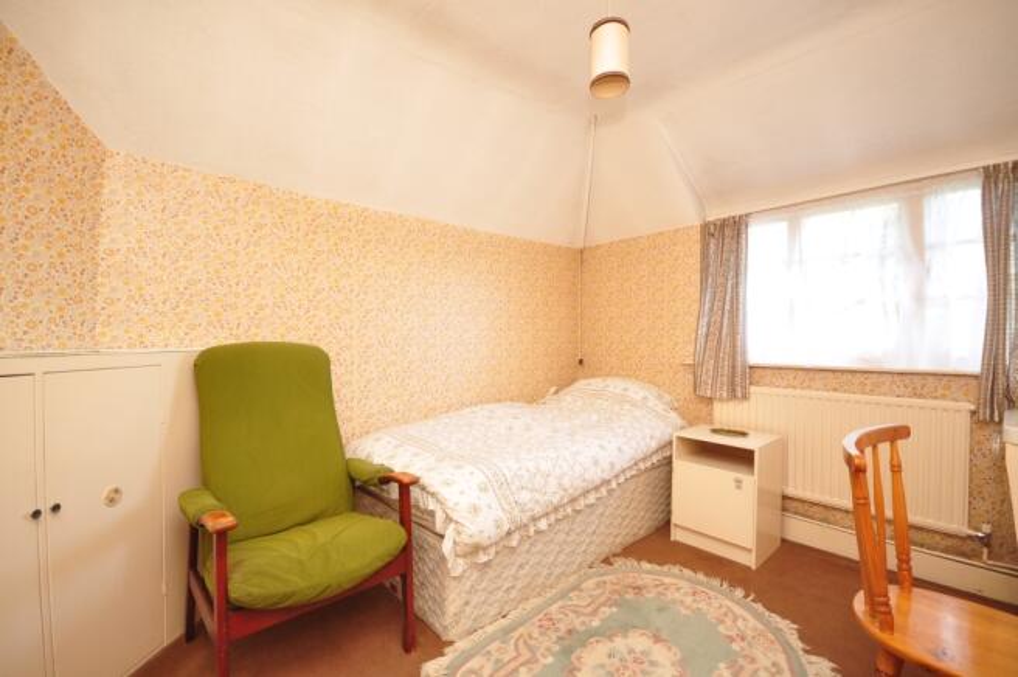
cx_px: 509
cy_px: 338
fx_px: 424
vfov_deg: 77.2
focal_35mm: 15
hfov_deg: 100.4
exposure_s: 1/3
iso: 200
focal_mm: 10
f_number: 4
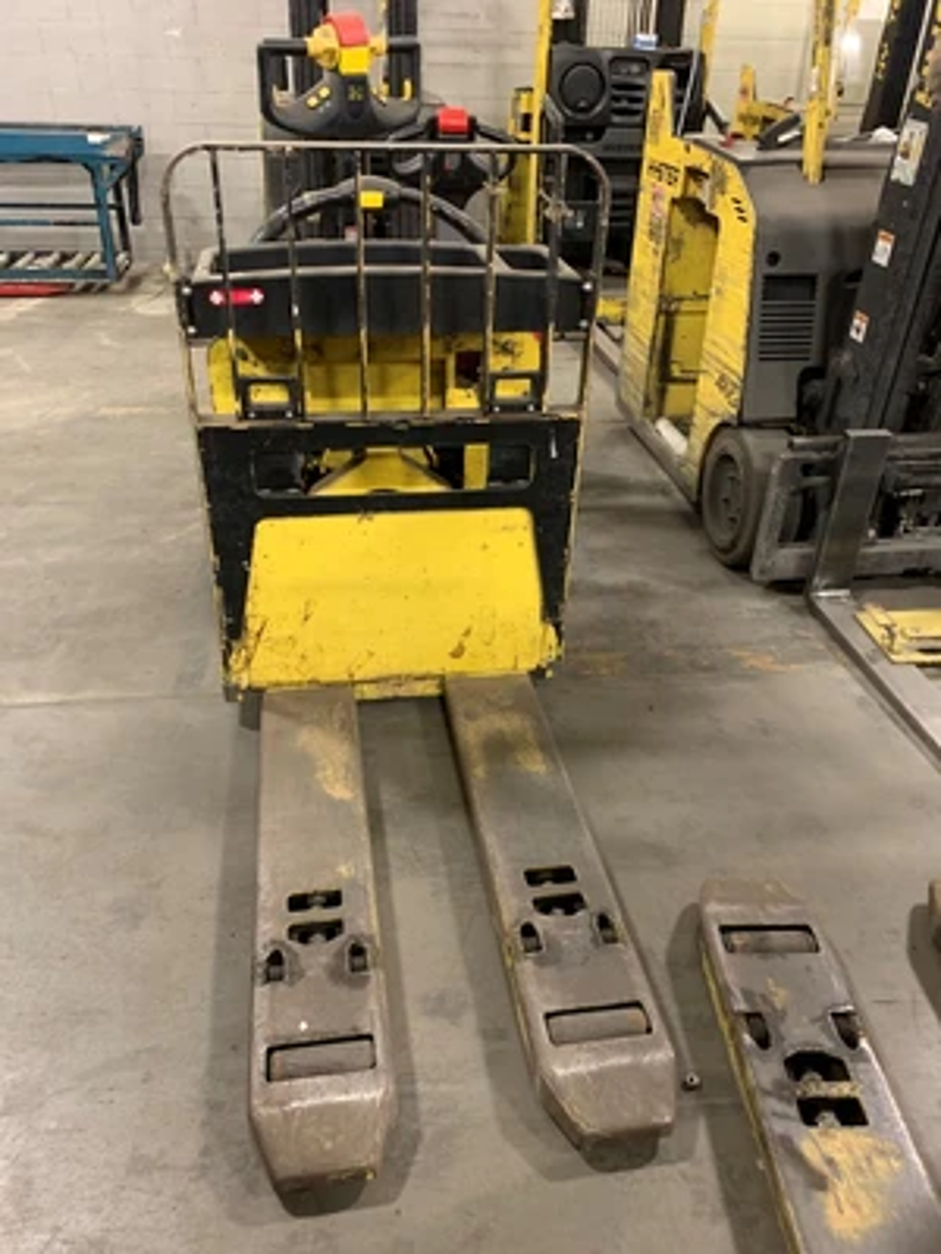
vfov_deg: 67.3
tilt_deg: -30.8
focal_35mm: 26
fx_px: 942
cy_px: 627
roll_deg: +0.6
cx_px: 470
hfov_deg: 53.1
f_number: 1.8
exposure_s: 1/30
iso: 400
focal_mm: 4.25
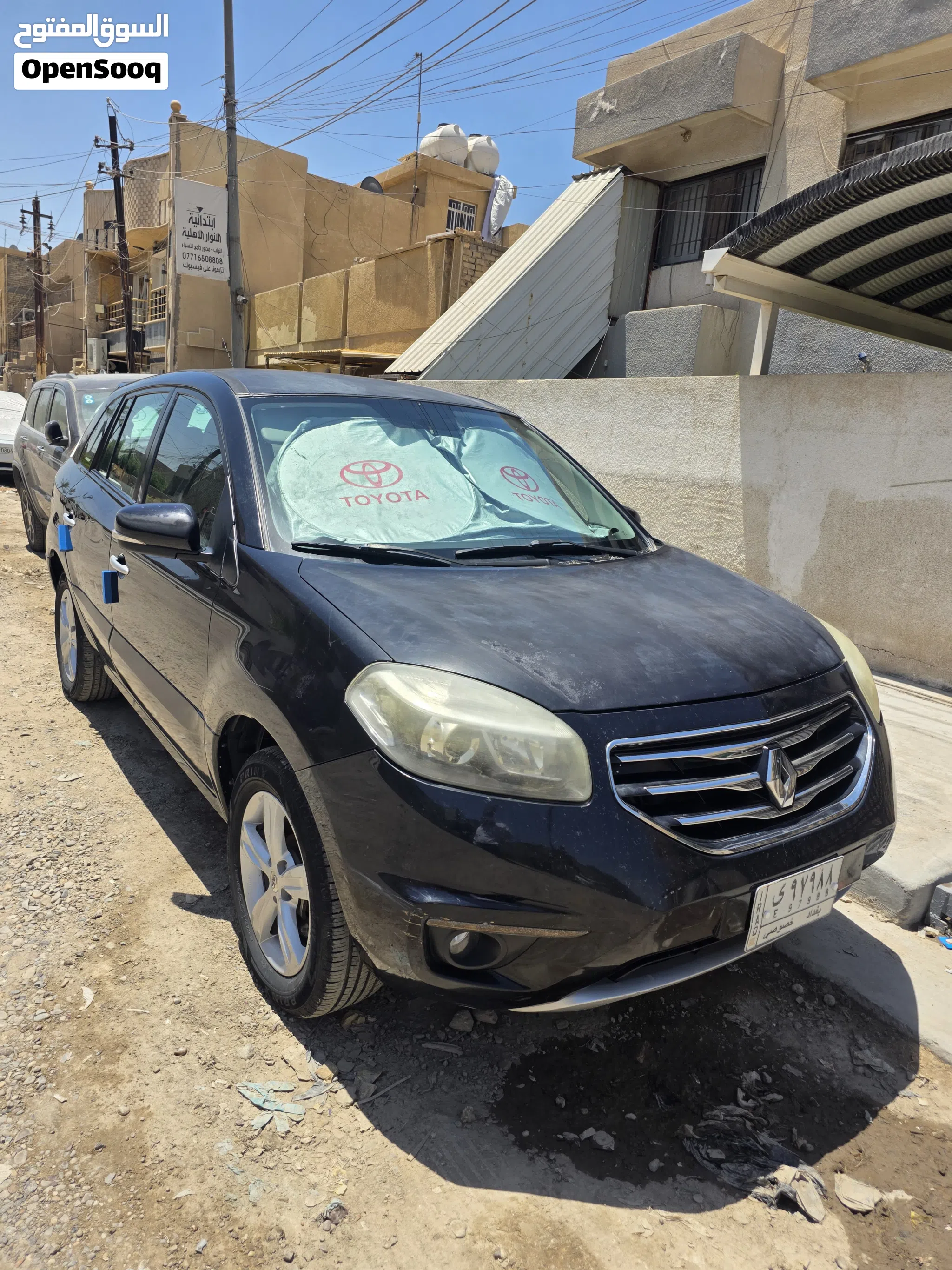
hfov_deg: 58.9
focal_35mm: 23
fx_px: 843
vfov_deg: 73.9
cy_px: 635
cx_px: 476
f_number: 1.7
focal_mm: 6.3
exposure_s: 1/5608
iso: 80
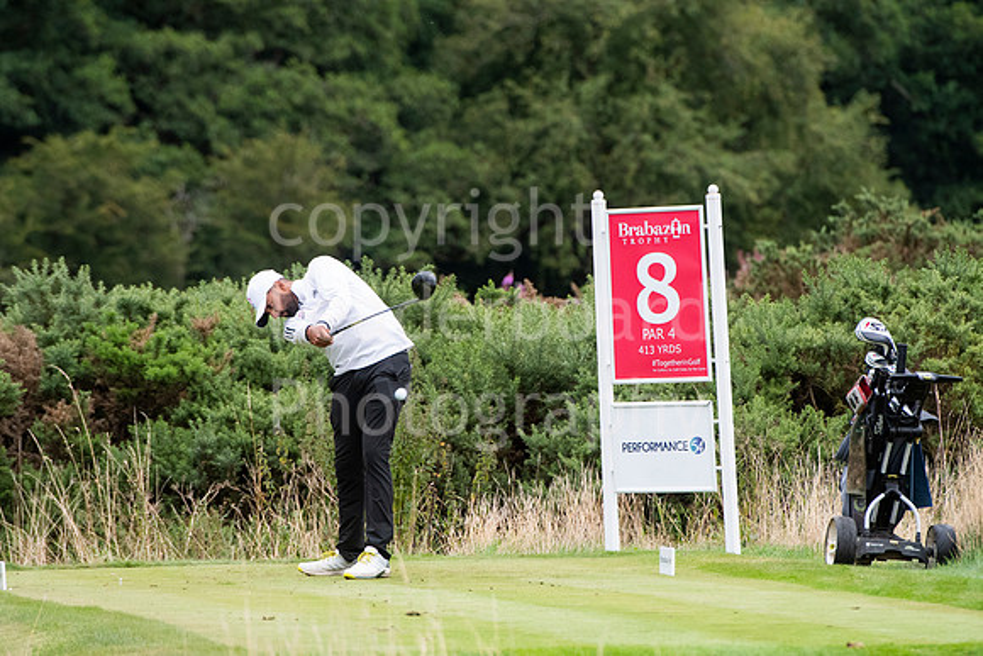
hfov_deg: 6.9
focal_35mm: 300
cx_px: 492
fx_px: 8193
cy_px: 328
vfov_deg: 4.6
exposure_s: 1/2500
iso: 1600
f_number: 4.5
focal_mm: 200
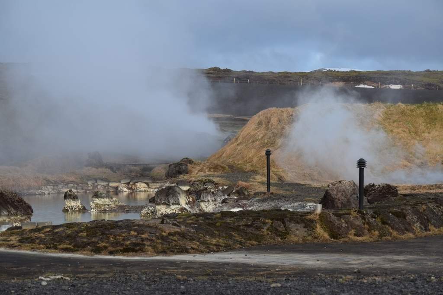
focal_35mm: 108
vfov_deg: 12.7
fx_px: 1329
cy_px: 148
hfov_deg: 18.9
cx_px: 222
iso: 1000
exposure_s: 1/640
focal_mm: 72
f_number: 6.3
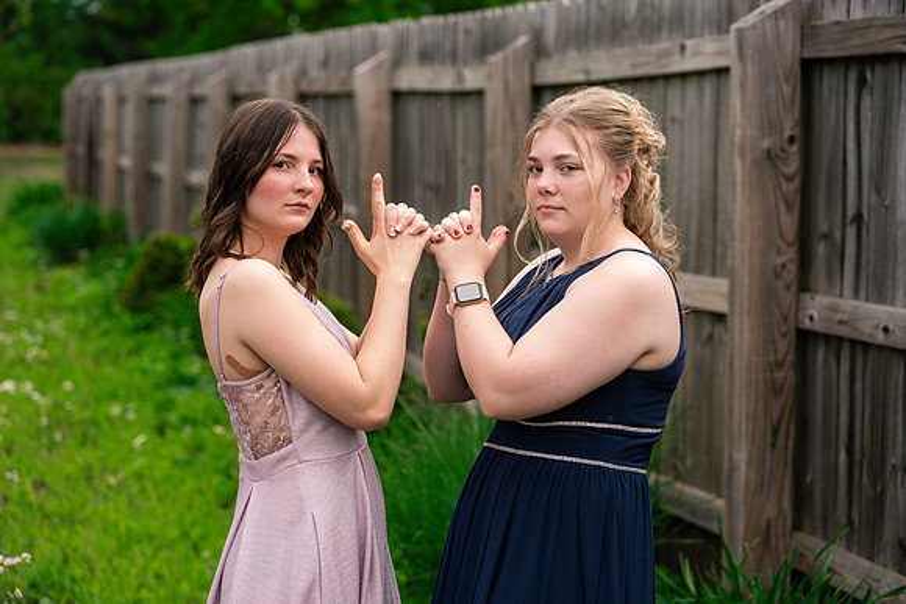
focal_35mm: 85
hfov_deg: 23.9
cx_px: 453
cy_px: 302
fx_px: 2140
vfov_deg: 16.1
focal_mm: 85
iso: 400
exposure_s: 1/800
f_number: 3.5
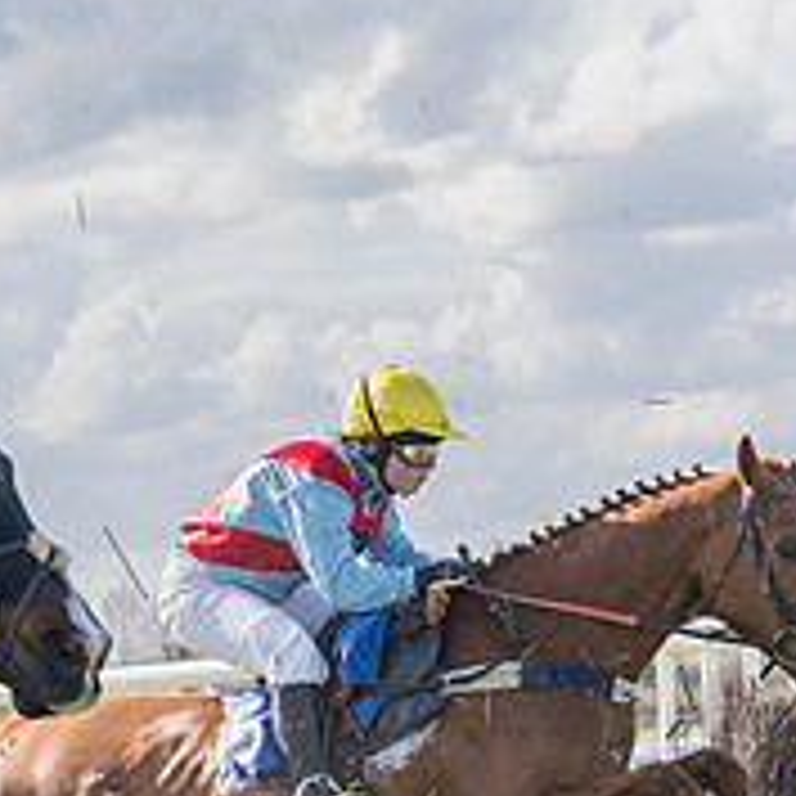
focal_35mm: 245
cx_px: 0
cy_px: 835
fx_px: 6374
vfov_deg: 7.1
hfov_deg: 7.1
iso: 400
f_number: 4
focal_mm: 70
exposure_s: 1/2000
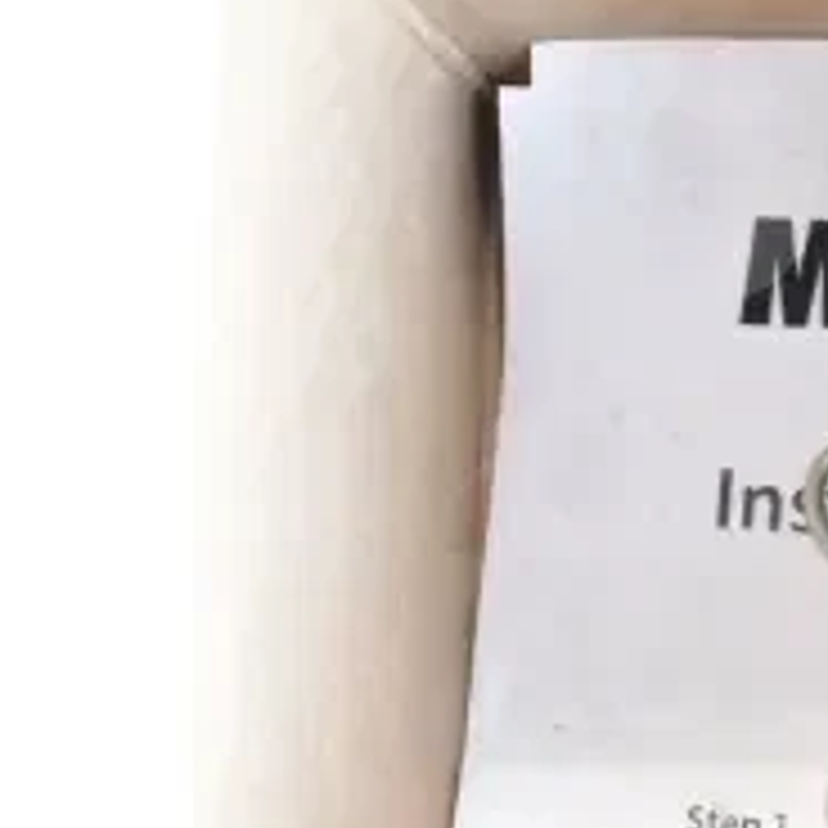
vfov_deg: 17.9
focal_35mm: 97
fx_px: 2636
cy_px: 412
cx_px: 936
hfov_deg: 17.2
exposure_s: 1/40
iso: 500
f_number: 3.8
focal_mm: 23
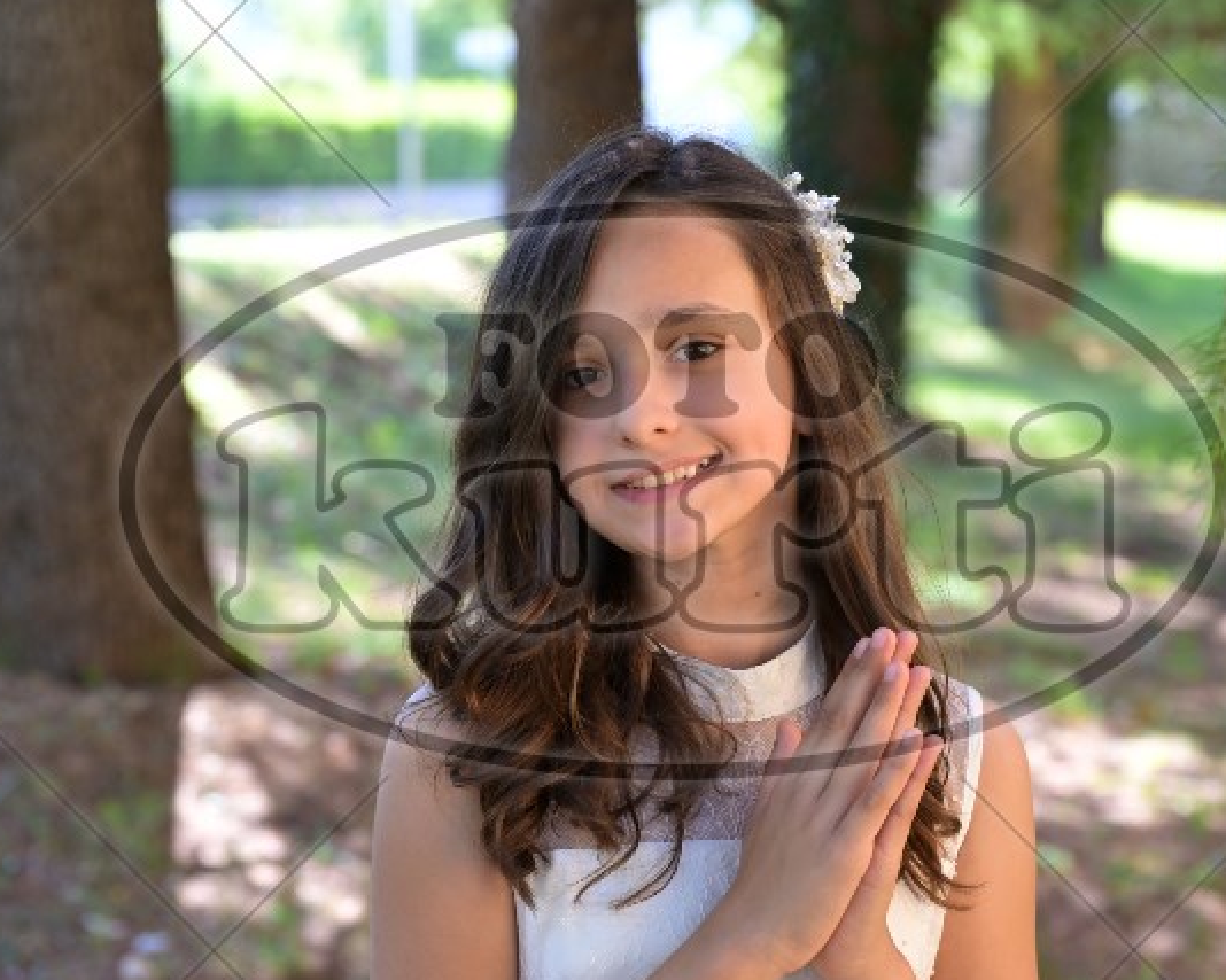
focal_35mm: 96
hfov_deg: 20.0
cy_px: 492
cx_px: 675
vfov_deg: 16.0
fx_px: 3483
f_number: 5.6
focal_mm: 84
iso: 640
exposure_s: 1/160
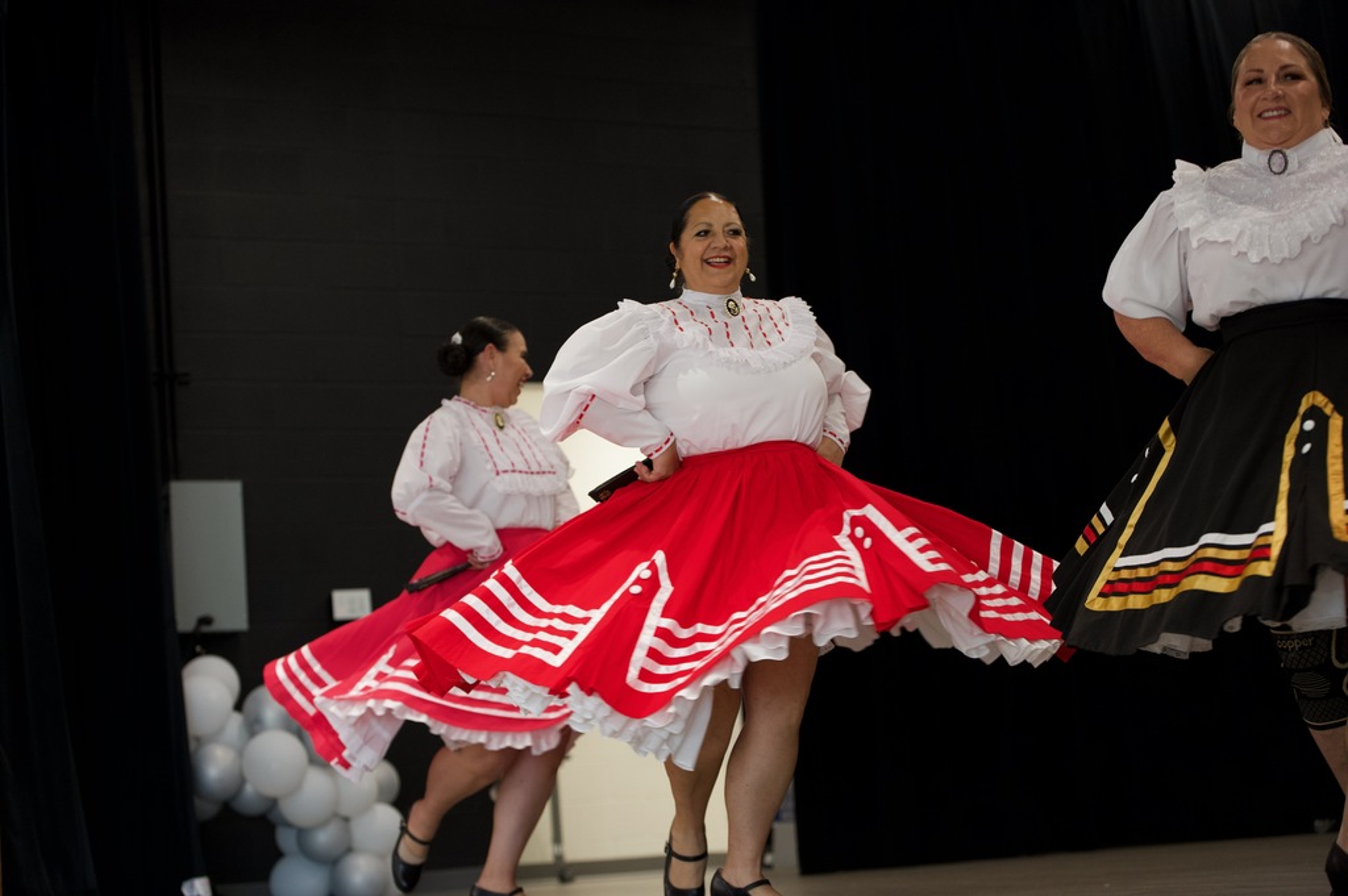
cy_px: 448
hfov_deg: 28.9
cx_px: 674
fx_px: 2619
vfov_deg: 19.4
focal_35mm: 70
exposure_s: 1/320
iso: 1600
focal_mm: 70
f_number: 2.8
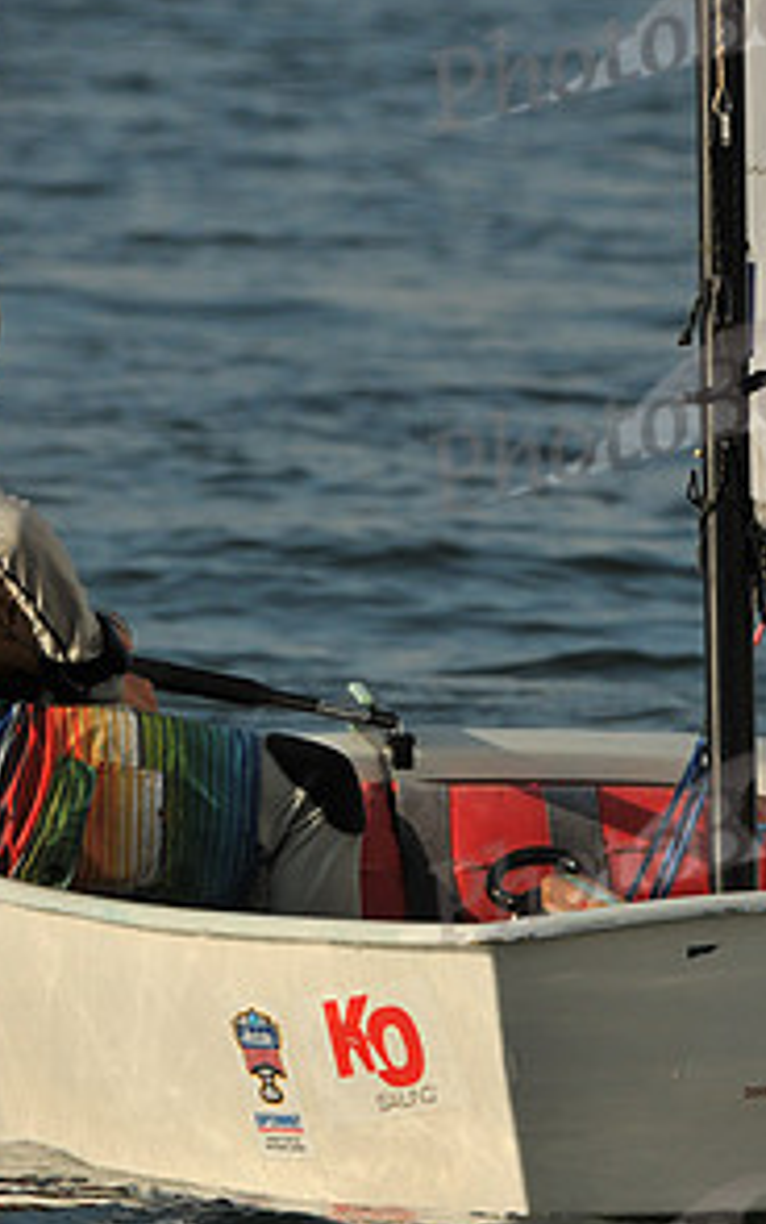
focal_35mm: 842
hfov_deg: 1.6
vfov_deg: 2.5
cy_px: 681
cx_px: 212
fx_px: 28097
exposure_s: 1/800
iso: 200
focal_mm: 280
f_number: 9
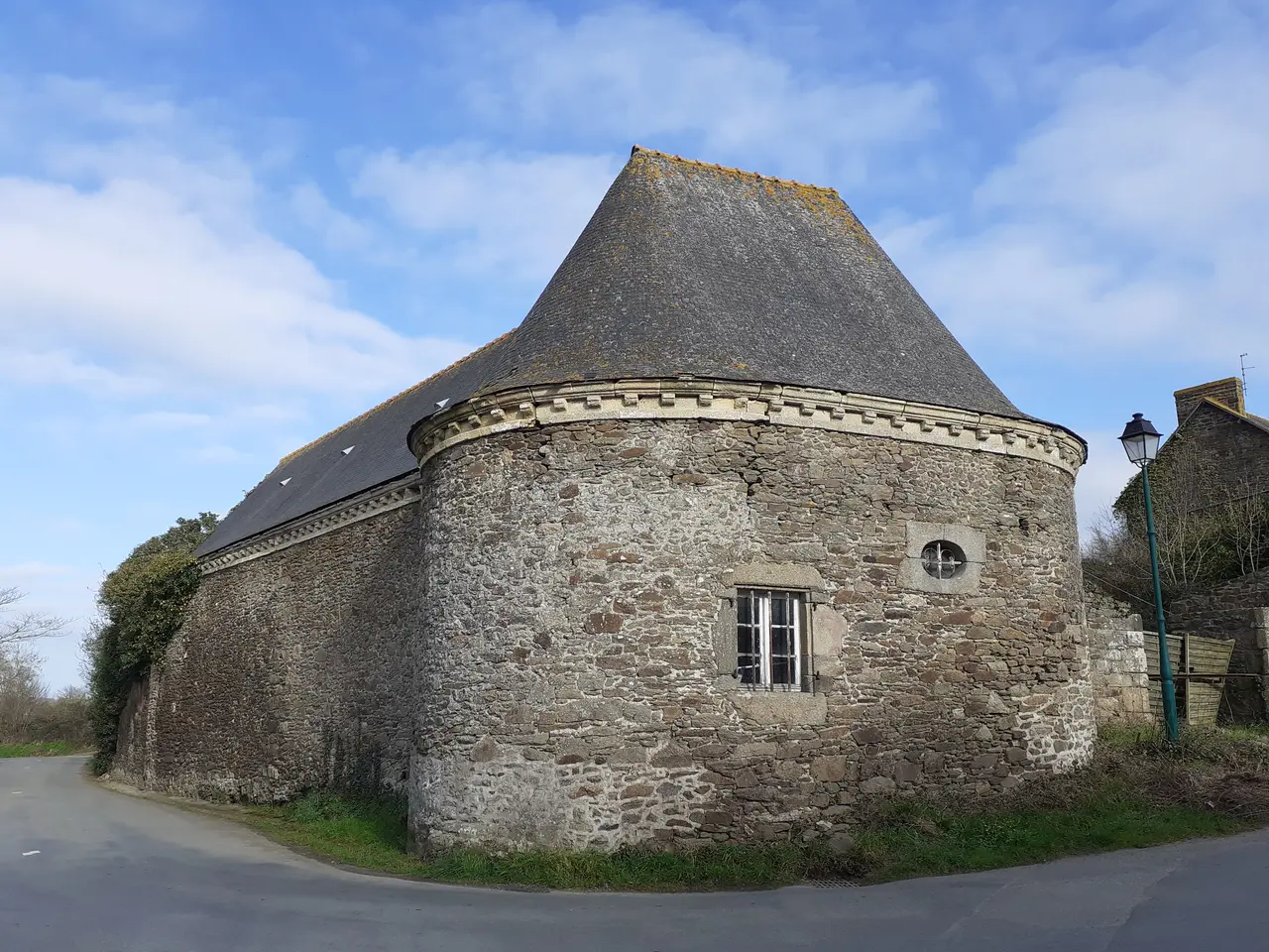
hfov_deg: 65.3
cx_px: 634
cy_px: 476
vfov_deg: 51.4
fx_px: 990
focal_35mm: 27
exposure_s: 1/1307
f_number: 1.9
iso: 40
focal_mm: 3.6
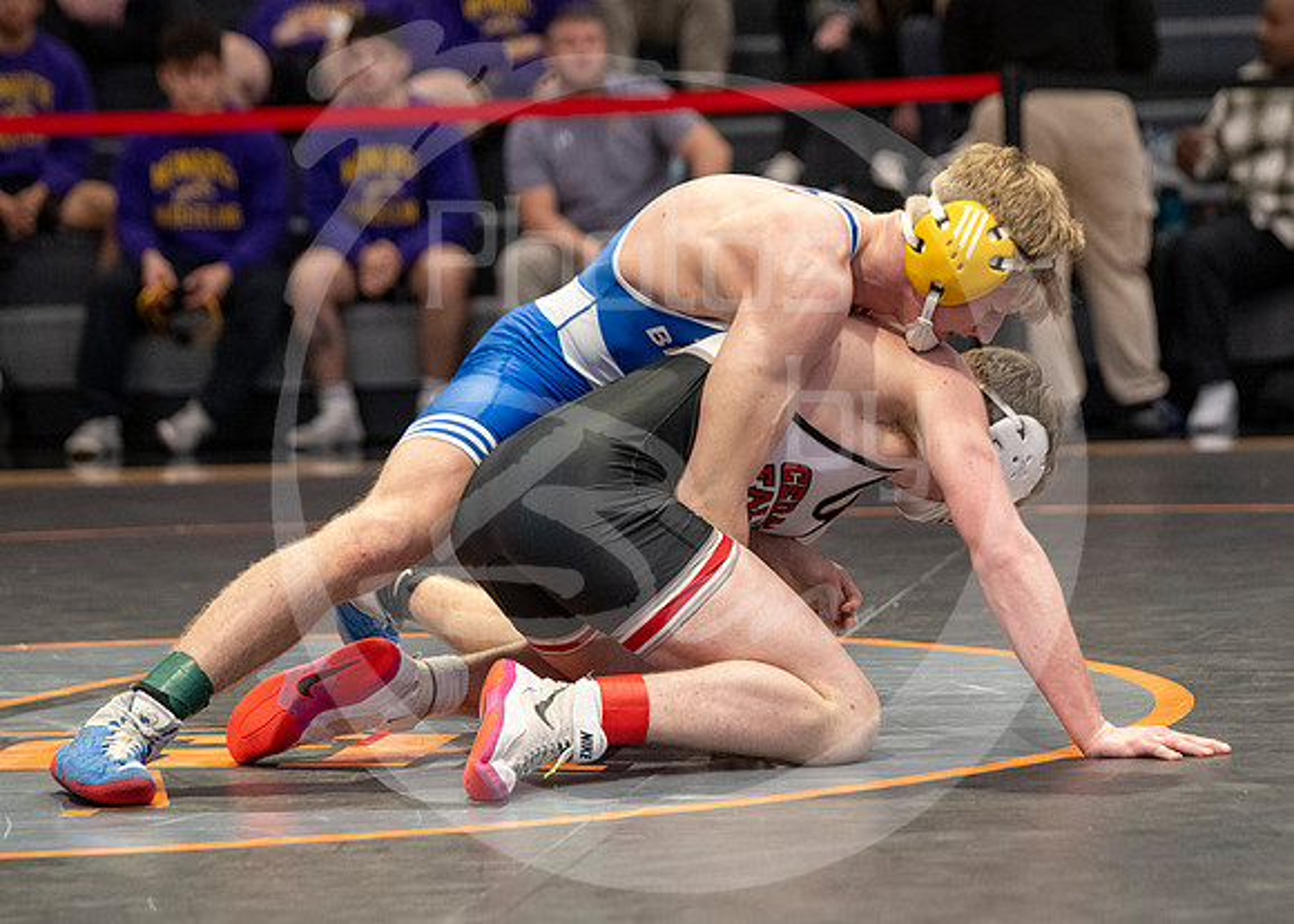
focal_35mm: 158
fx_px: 5805
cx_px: 732
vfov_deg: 9.1
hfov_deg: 12.7
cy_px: 592
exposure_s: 1/1000
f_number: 2.8
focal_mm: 89
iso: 3200
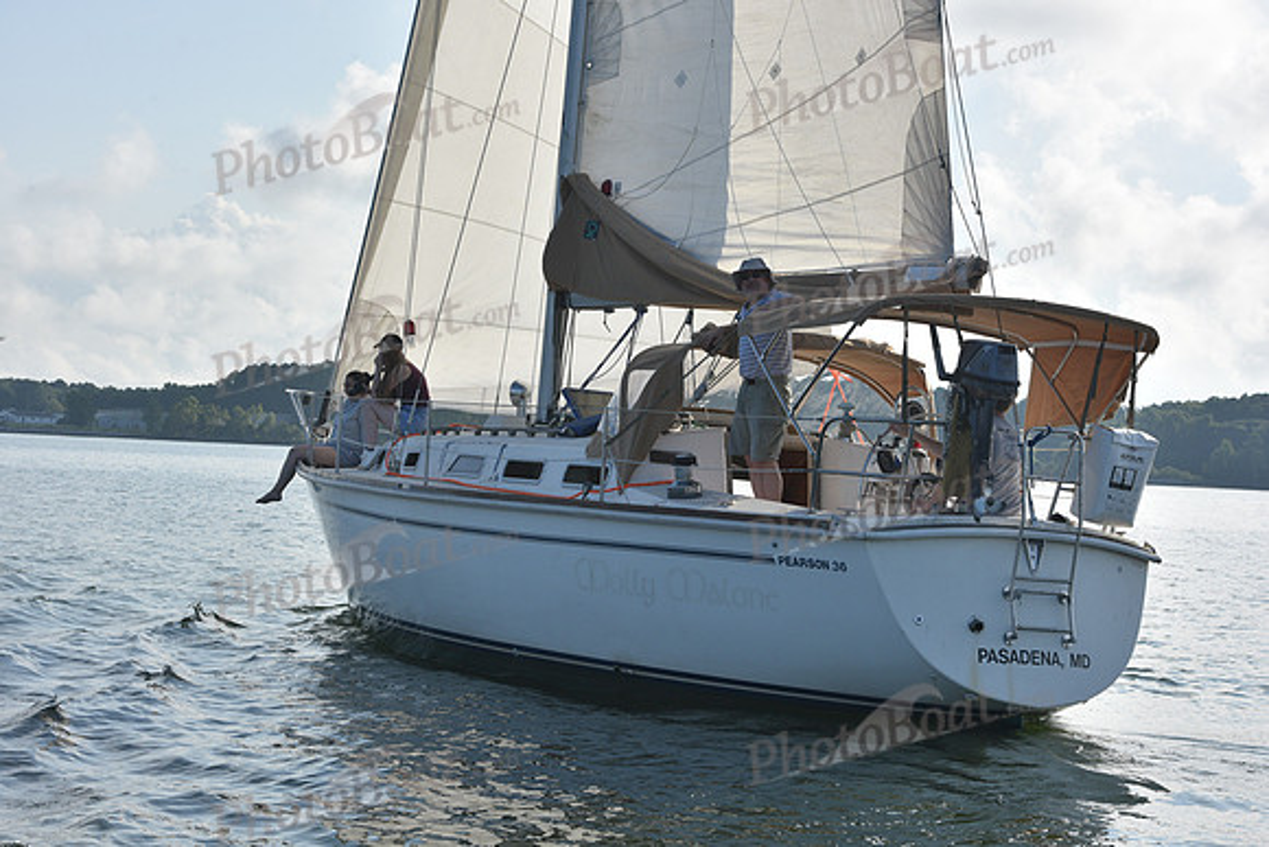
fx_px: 2468
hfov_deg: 28.8
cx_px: 634
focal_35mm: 70
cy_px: 424
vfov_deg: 19.5
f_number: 11
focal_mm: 70
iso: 320
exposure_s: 1/640
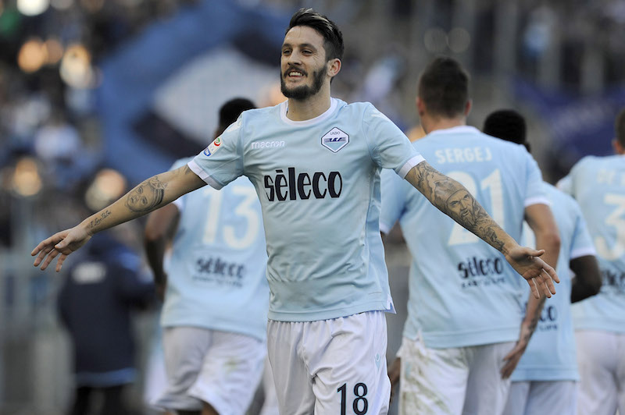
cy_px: 208
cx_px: 312
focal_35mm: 400
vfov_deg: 3.4
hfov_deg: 5.2
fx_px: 6939
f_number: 4.5
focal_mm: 400
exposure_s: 1/1000
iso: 800
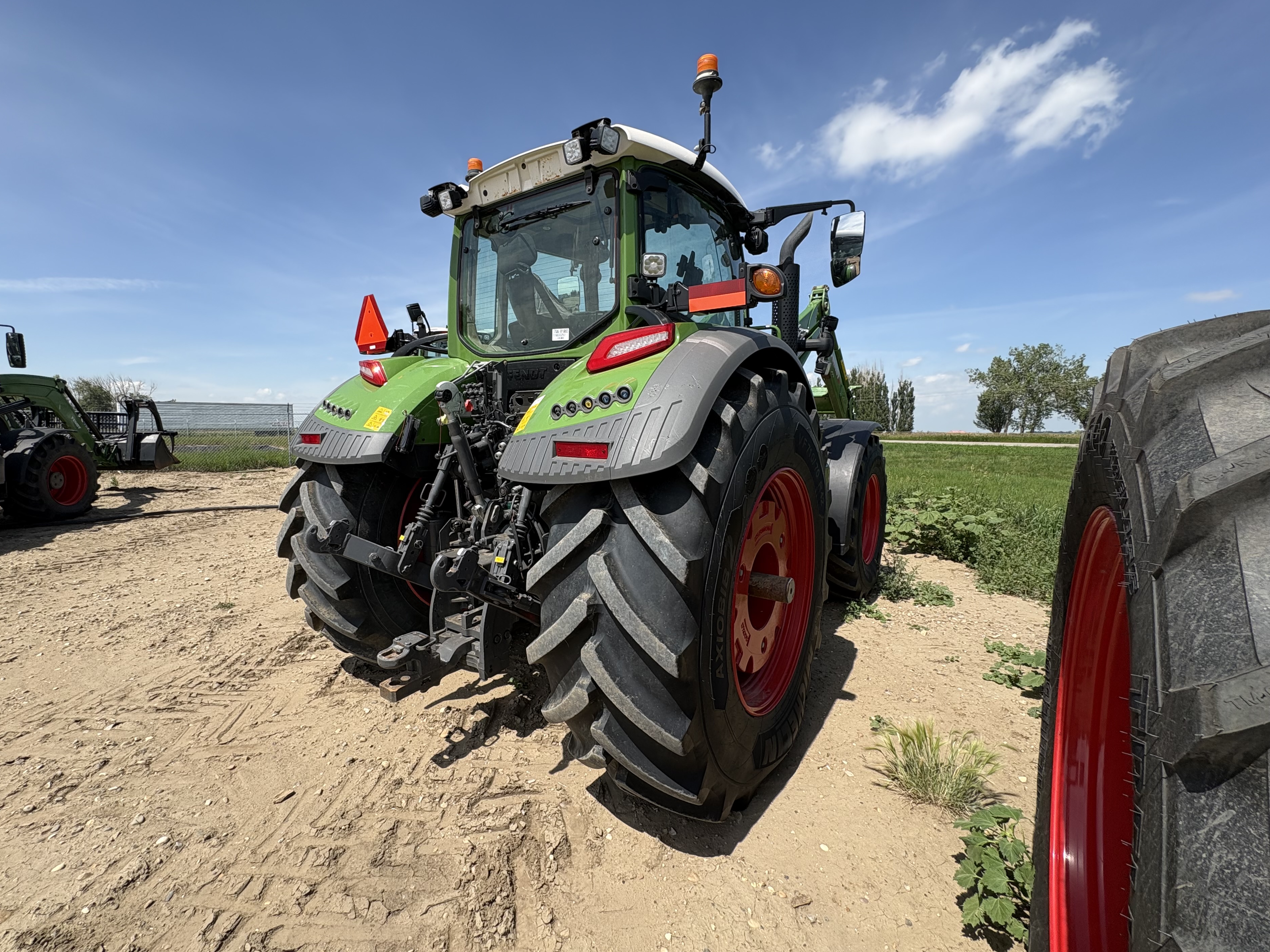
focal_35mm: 15
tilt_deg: -4.0
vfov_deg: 81.7
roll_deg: +0.0
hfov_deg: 98.0
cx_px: 590
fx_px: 550
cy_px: 474
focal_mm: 2.22
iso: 50
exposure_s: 1/1063
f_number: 2.2
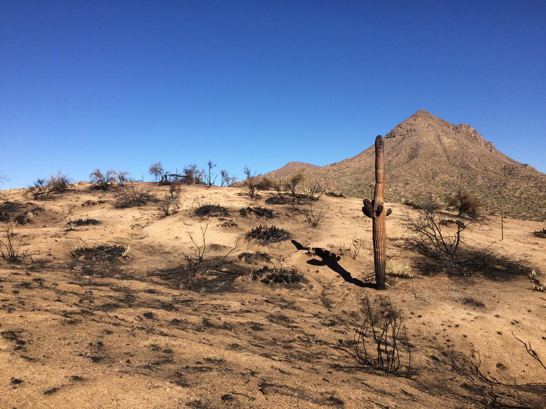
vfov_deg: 48.2
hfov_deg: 61.7
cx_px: 273
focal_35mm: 29
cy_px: 204
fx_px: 457
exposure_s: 1/2564
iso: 32
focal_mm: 4.15
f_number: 2.2
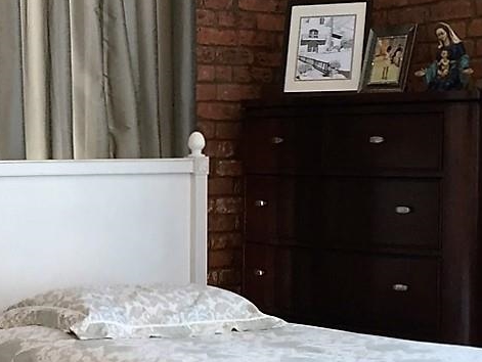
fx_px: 1393
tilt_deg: -5.7
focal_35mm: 100
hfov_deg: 19.1
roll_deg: +1.5
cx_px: 7
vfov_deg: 14.8
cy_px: 266
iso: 80
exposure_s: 1/30
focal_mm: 4.15
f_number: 2.2
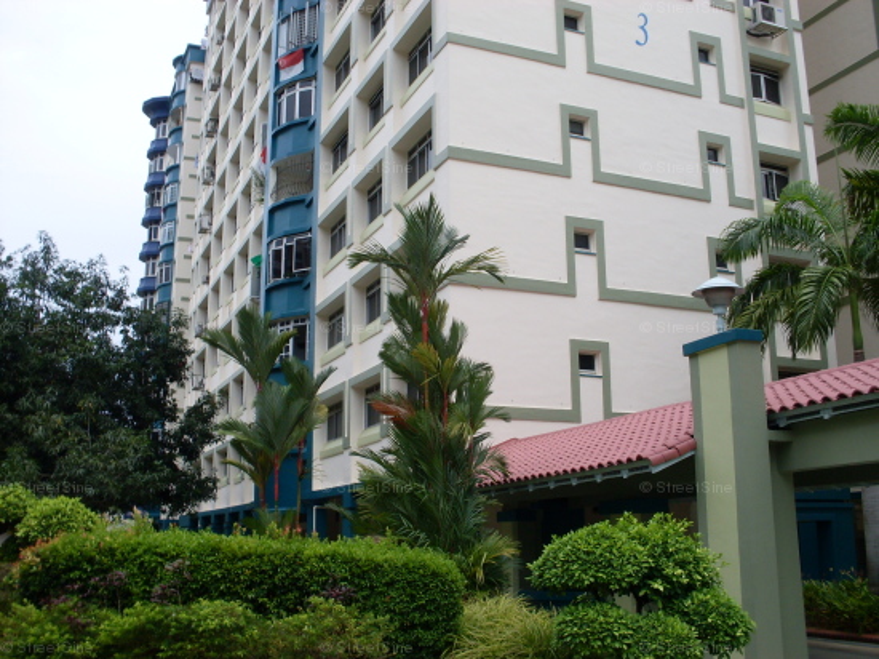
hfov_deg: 49.0
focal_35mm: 38
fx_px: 965
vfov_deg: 37.7
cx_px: 440
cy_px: 330
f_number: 8.4
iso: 80
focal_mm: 6.3
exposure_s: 1/180
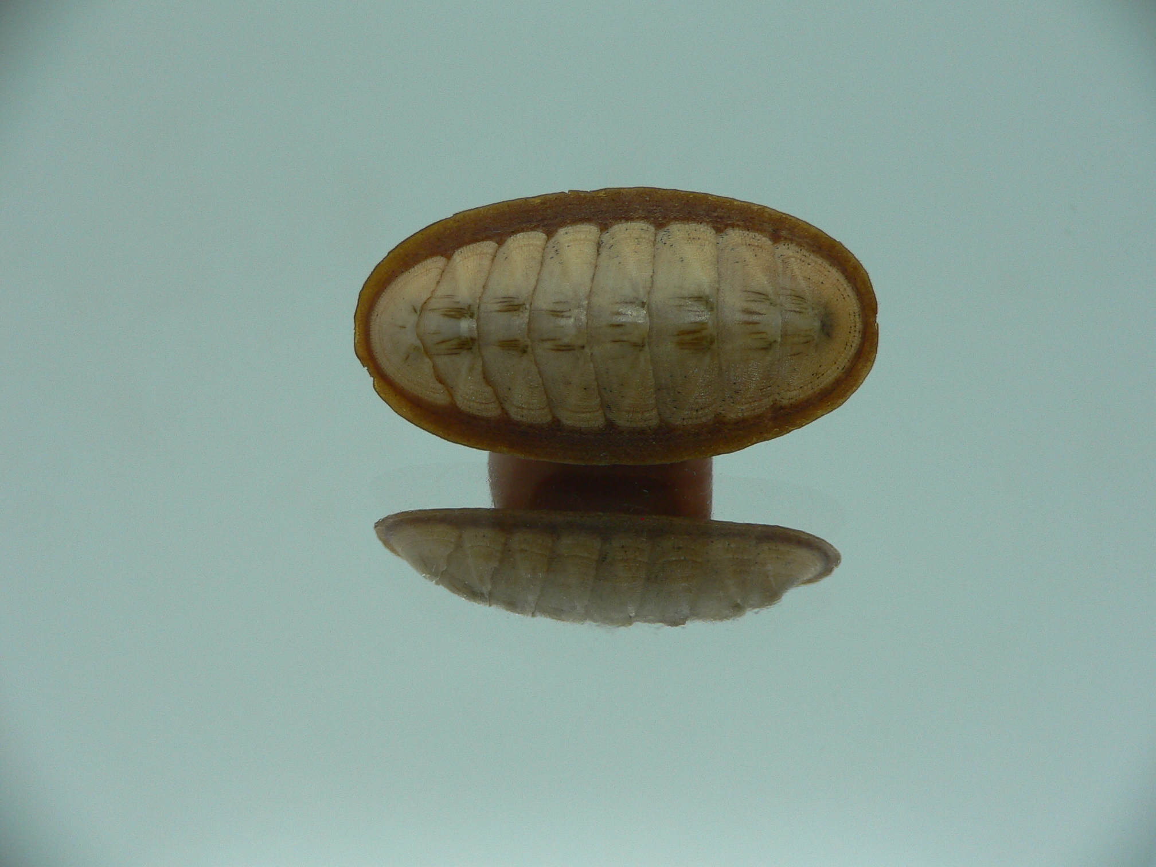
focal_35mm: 35
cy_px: 434
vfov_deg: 40.7
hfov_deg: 52.6
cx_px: 578
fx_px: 1169
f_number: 2.8
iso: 80
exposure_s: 1/60
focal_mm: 4.6
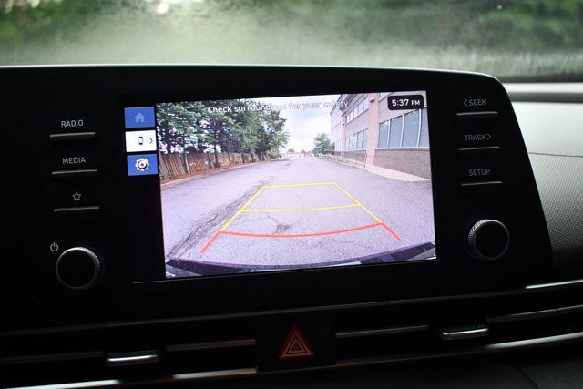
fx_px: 599
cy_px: 194
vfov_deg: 36.0
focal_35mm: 37
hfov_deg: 51.9
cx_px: 292
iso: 800
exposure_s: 1/125
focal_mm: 25
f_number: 4
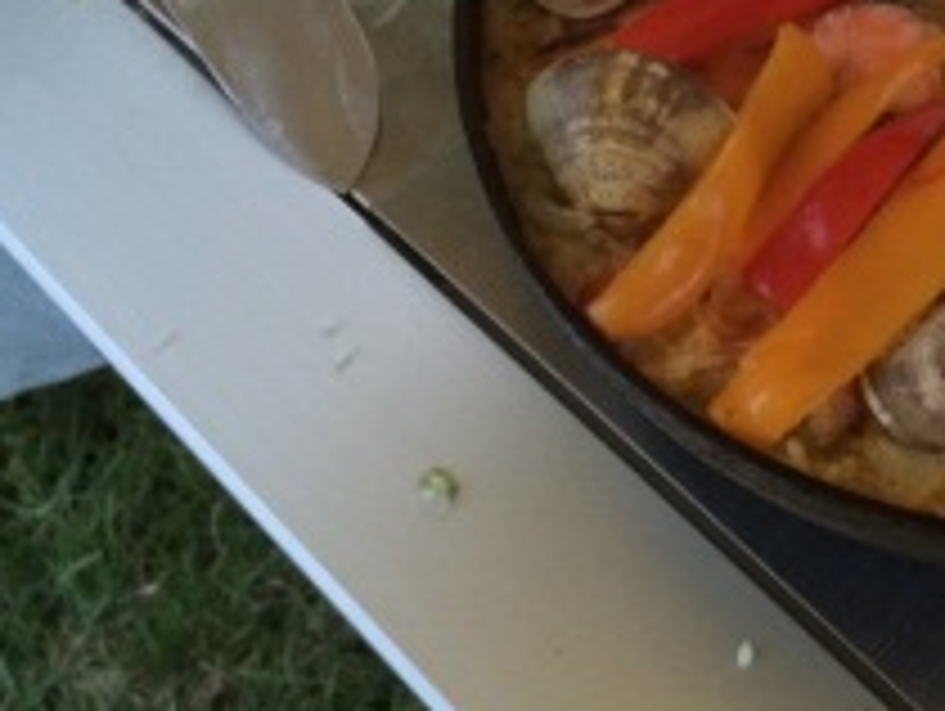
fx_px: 1749
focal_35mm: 64
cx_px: 976
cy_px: 58
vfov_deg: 22.4
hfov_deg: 28.1
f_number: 2.2
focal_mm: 4.12
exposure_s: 1/15
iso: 320
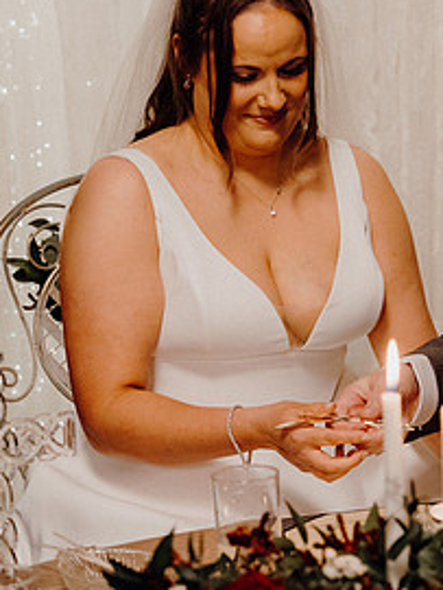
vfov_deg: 15.2
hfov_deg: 11.3
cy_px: 287
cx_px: 421
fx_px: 2215
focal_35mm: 130
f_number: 3.5
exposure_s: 1/160
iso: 3200
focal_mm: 63
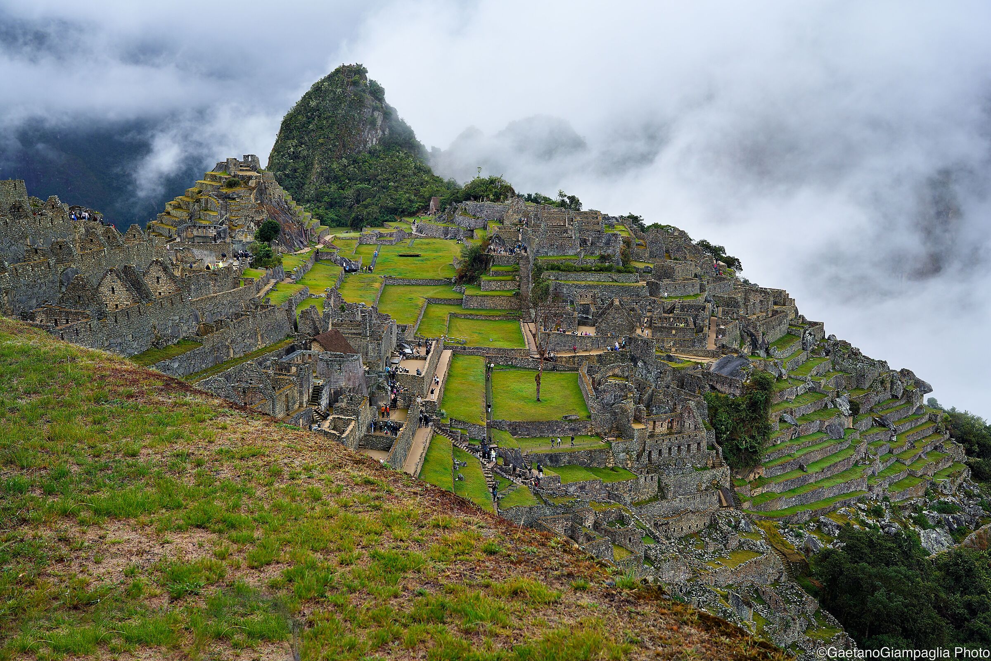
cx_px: 496
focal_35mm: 37
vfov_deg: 35.9
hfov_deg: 51.9
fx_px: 1018
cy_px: 330
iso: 100
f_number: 4
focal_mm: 37
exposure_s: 1/500
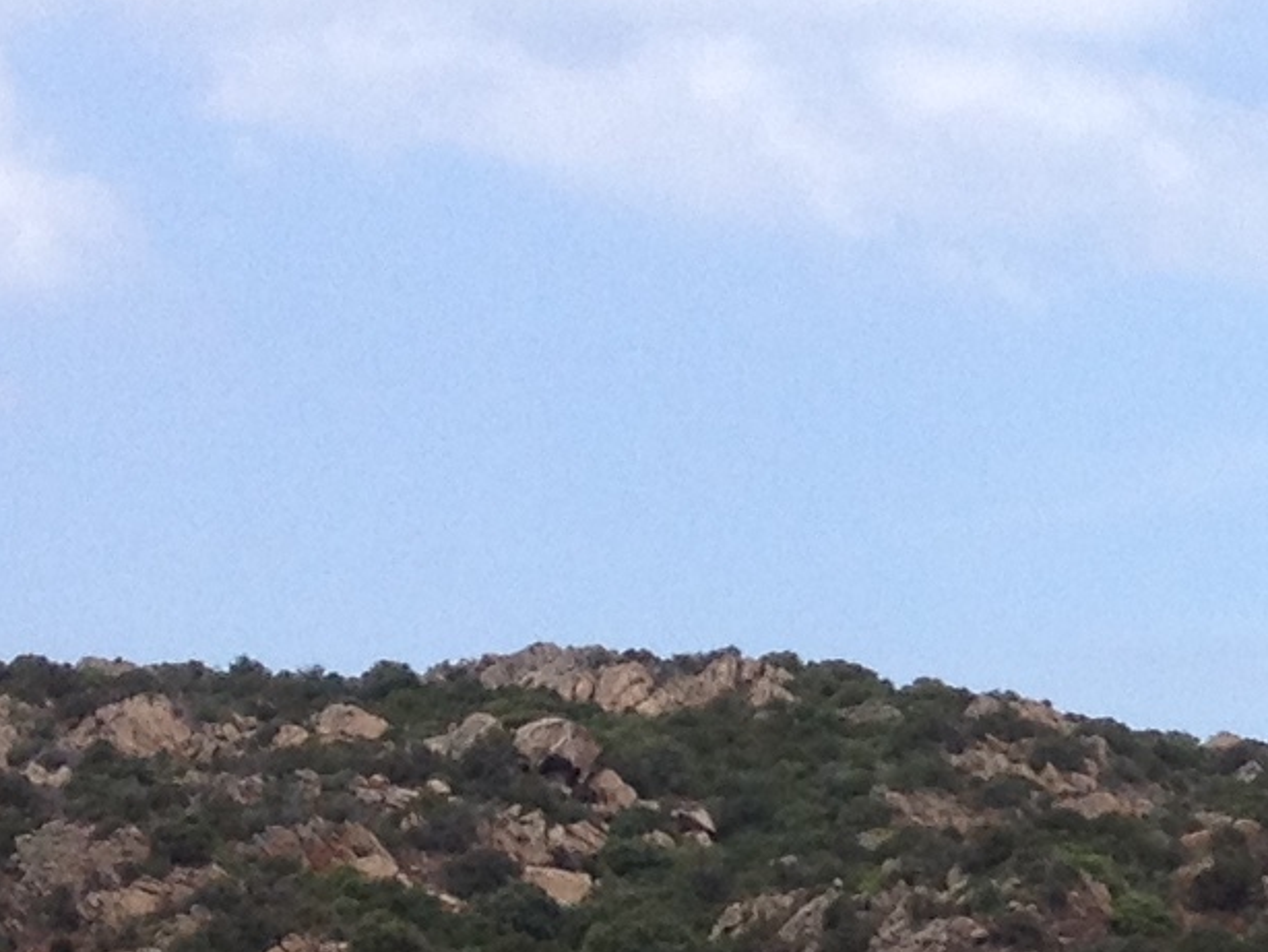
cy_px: 1212
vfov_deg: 7.9
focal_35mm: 186
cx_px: 2094
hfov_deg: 10.2
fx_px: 6816
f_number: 2.4
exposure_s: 1/1227
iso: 50
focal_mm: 4.28
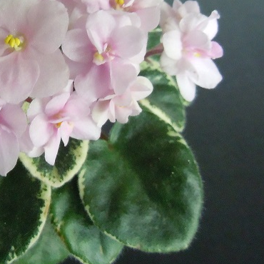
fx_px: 500
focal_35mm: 58
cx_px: 18
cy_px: 64
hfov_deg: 28.2
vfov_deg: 29.1
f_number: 3.5
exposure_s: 1/40
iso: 800
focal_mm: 5.4
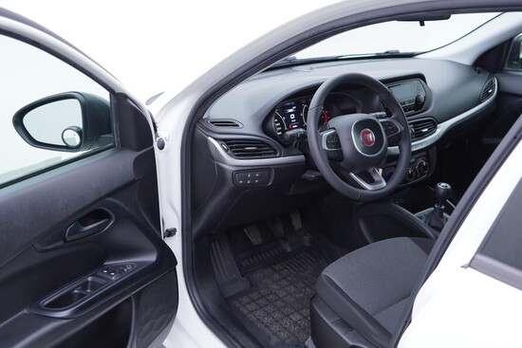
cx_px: 261
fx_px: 522
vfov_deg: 36.9
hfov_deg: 53.1
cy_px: 174
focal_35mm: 36
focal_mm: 24
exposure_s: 1/40
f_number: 2.8
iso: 125
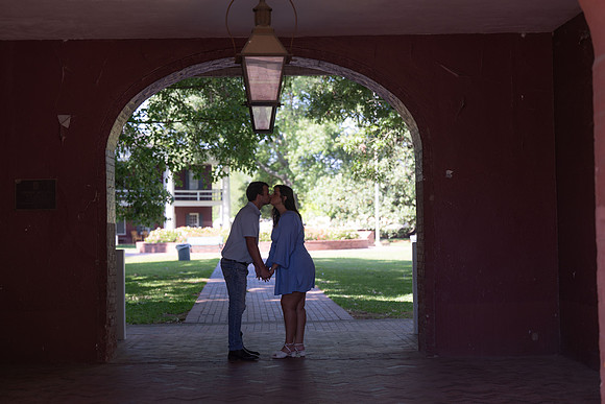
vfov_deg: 19.5
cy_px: 202
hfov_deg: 28.8
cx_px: 302
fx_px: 1177
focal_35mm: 70
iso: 100
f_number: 2.8
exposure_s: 1/250
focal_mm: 70
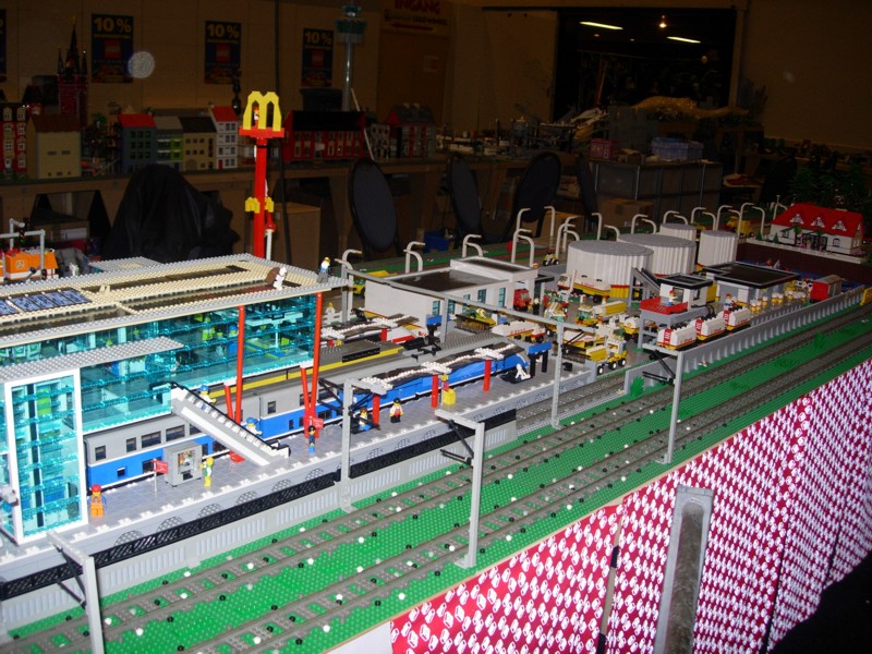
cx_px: 436
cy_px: 327
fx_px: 957
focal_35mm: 38
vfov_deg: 37.7
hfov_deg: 49.0
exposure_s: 1/64
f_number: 2.8
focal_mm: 7.8
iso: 79
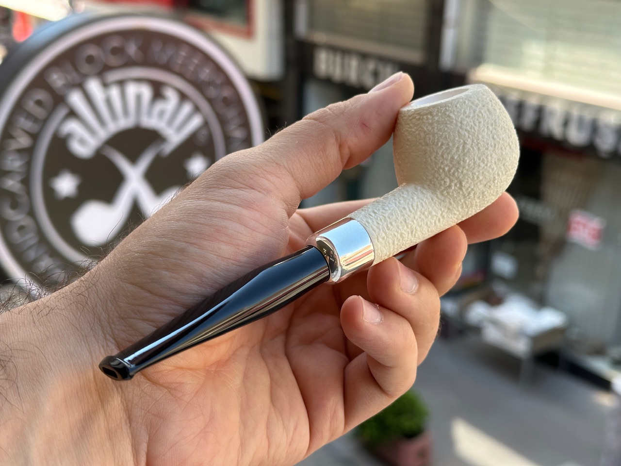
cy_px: 233
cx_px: 310
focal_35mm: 48
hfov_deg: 39.7
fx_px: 861
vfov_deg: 30.3
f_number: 1.78
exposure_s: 1/439
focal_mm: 6.86
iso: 64
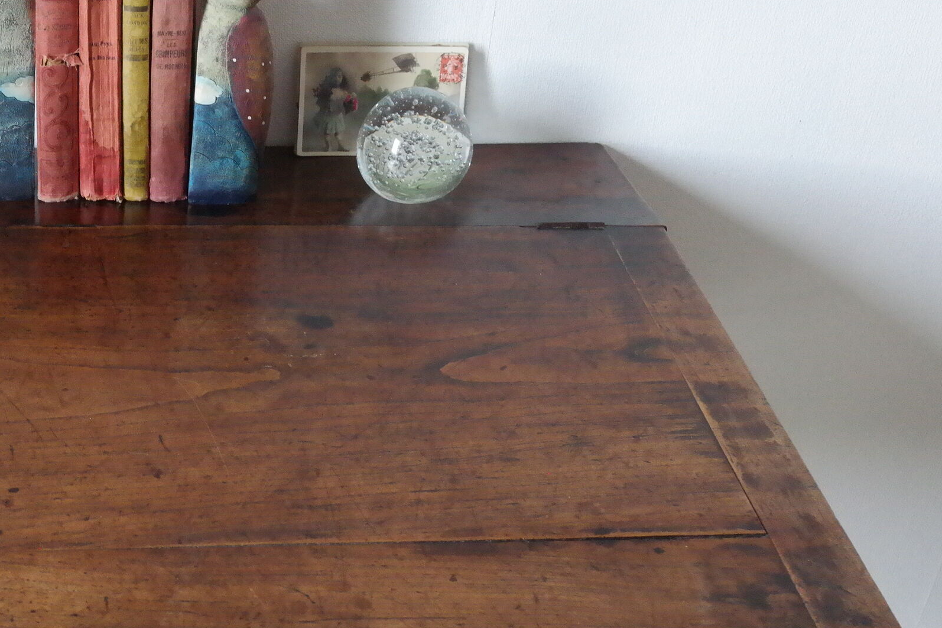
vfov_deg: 24.1
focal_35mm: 56
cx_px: 75
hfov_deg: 33.5
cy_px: 422
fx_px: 1465
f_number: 5.6
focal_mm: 20
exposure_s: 1/30
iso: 3200
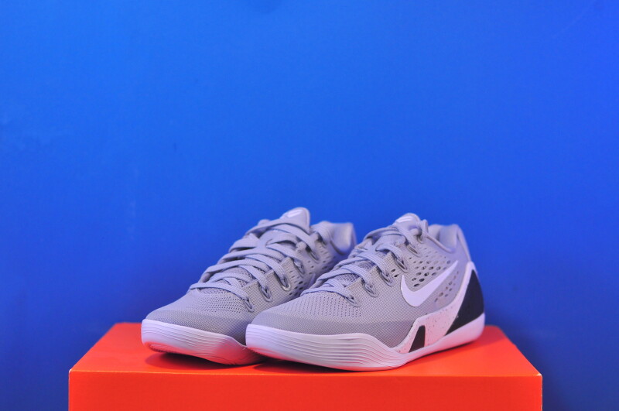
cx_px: 310
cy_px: 206
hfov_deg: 27.0
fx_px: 1288
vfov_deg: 18.1
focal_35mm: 75
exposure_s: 1/320
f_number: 2.5
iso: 250
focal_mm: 50
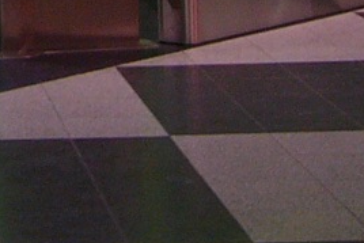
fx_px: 1760
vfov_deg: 7.3
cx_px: -177
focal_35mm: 174
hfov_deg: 11.3
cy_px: -376
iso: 100
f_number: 2.8
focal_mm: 5.8
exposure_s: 1/25
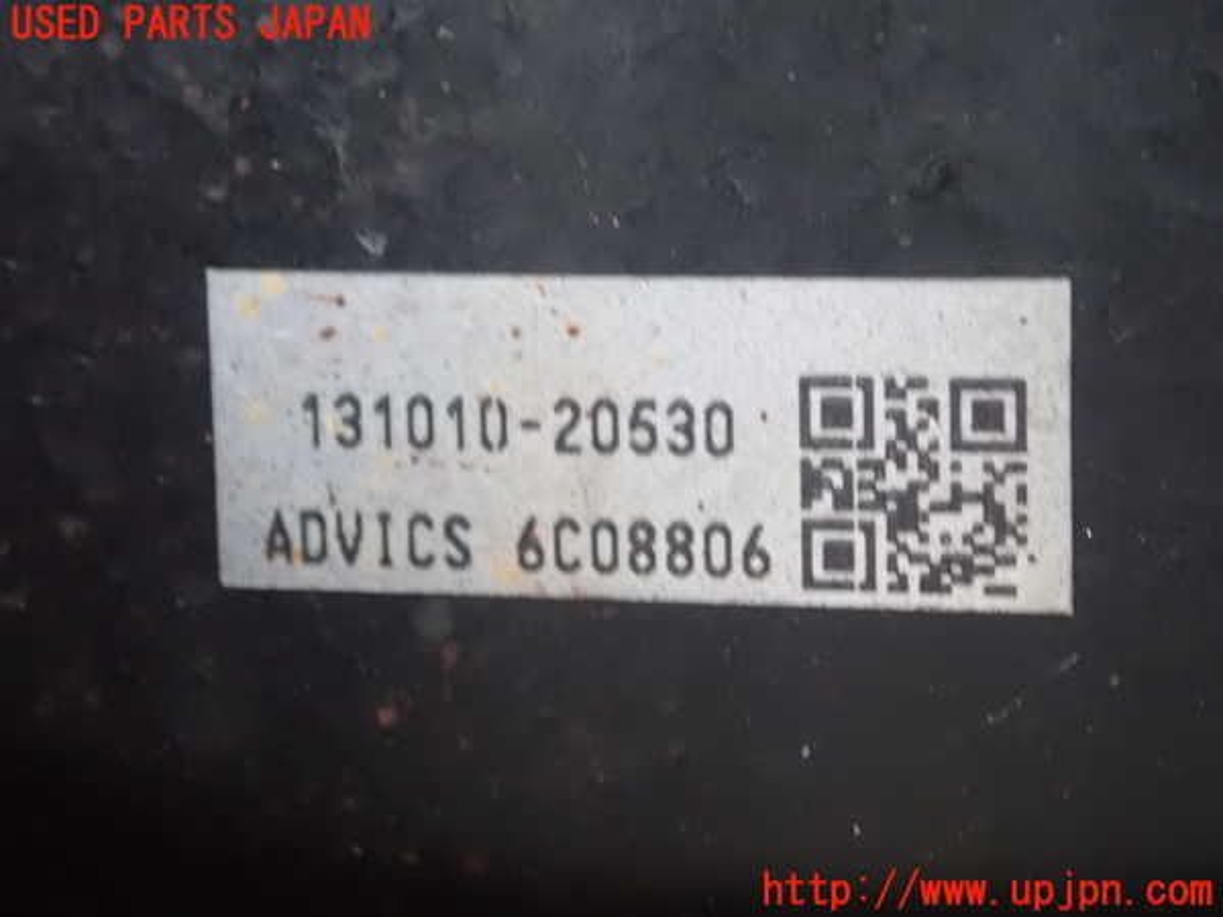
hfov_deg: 19.6
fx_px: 3533
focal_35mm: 100
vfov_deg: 14.8
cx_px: 612
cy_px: 458
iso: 1600
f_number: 4.9
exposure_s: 1/25
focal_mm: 18
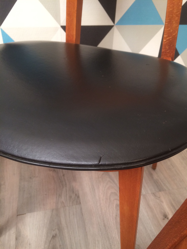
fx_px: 209
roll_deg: -0.7
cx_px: 94
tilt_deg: -42.4
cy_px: 124
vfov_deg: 61.7
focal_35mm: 29
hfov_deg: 48.2
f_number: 2.2
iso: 160
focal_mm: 4.15
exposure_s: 1/33
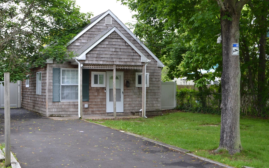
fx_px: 367
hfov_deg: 40.3
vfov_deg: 25.8
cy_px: 85
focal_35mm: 50
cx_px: 126
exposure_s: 1/125
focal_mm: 30
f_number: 8
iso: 400
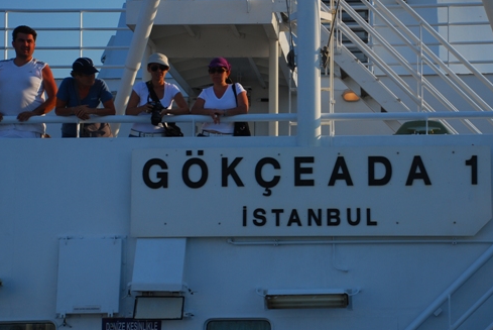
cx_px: 280
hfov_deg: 20.0
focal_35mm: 102
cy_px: 141
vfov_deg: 13.4
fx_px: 1398
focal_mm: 52
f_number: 5
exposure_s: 1/125
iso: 100
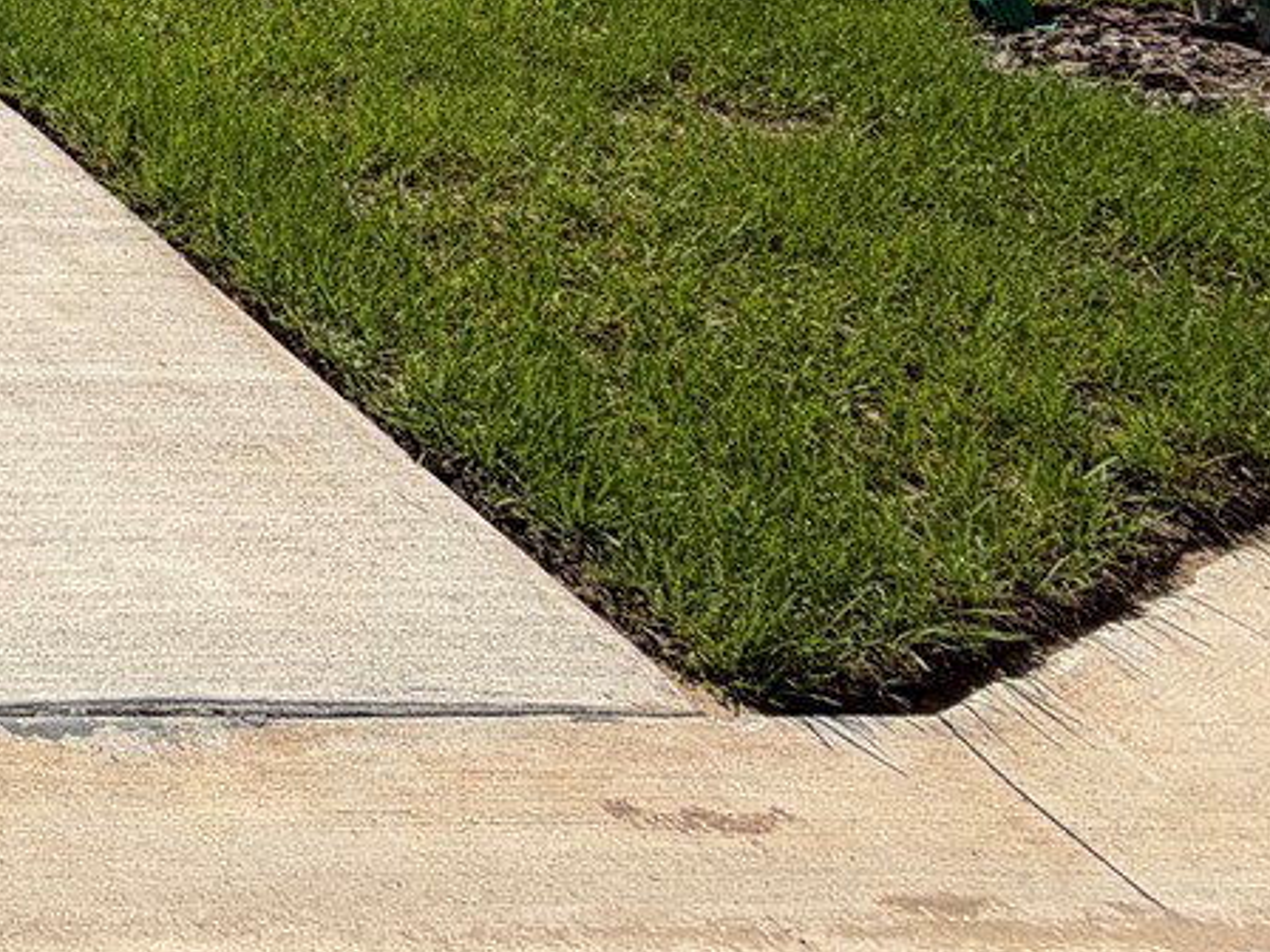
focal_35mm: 50
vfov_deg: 23.7
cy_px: -445
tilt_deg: -1.2
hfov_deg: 24.5
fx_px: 1834
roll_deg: -0.7
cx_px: -833
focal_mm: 2.22
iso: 20
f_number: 2.2
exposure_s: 1/1167
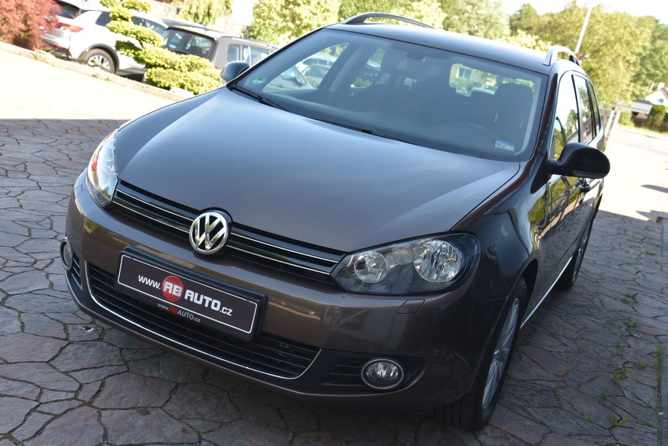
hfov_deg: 44.5
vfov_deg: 30.6
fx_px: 817
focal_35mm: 44
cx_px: 334
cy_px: 223
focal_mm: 44
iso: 500
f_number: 6.3
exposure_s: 1/160
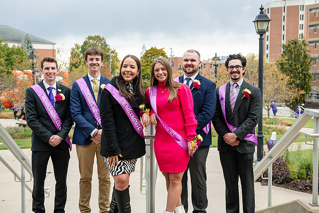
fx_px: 461
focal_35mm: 52
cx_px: 160
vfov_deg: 26.0
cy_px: 106
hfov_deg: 38.2
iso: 200
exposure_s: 1/320
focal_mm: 52
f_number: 5.6
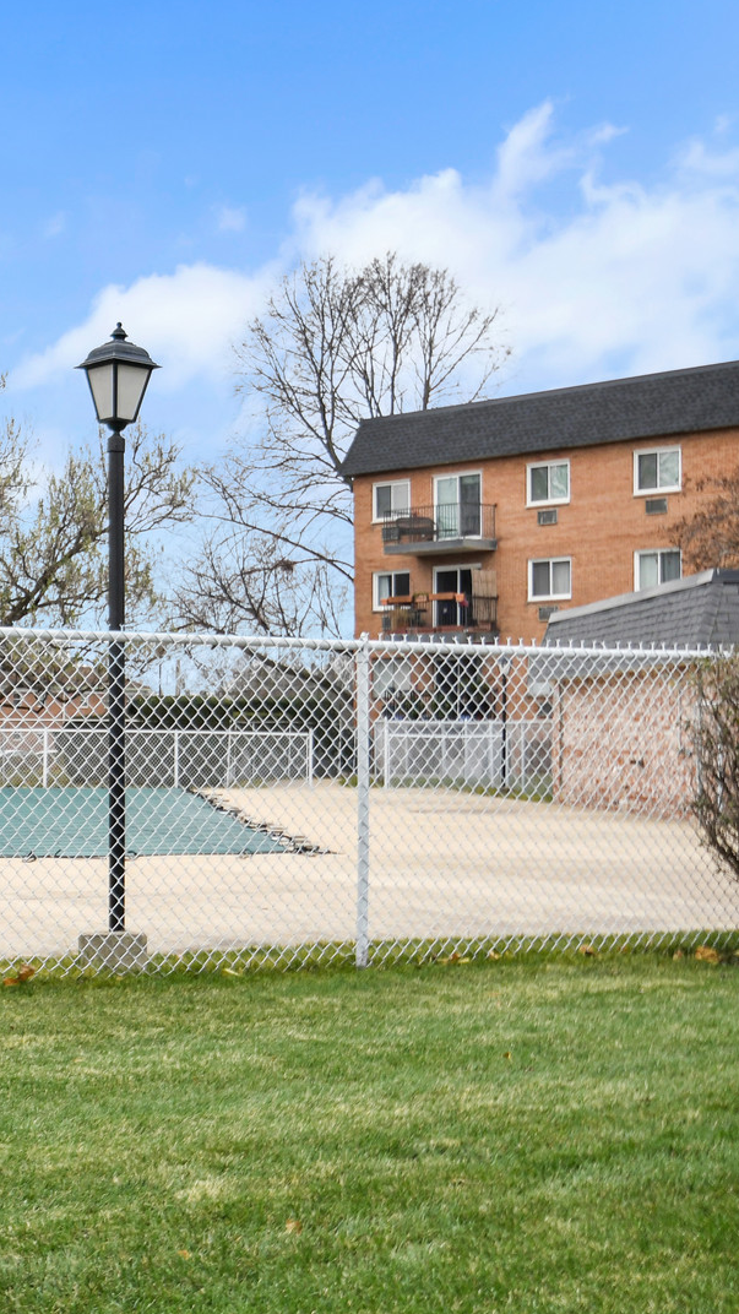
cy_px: 655
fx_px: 1986
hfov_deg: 19.5
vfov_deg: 36.6
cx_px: -216
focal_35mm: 57
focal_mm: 24
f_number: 8
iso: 400
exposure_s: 1/500
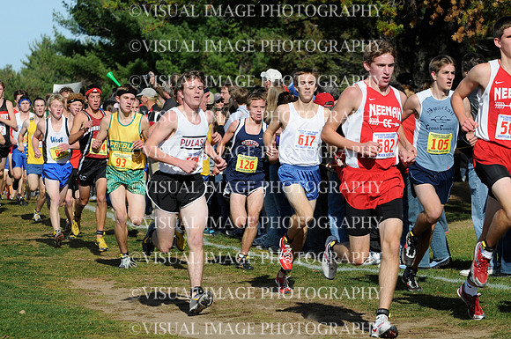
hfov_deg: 11.4
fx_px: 2551
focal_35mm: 180
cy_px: 170
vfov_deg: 7.6
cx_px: 256
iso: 200
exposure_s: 1/800
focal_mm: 120
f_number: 5.6
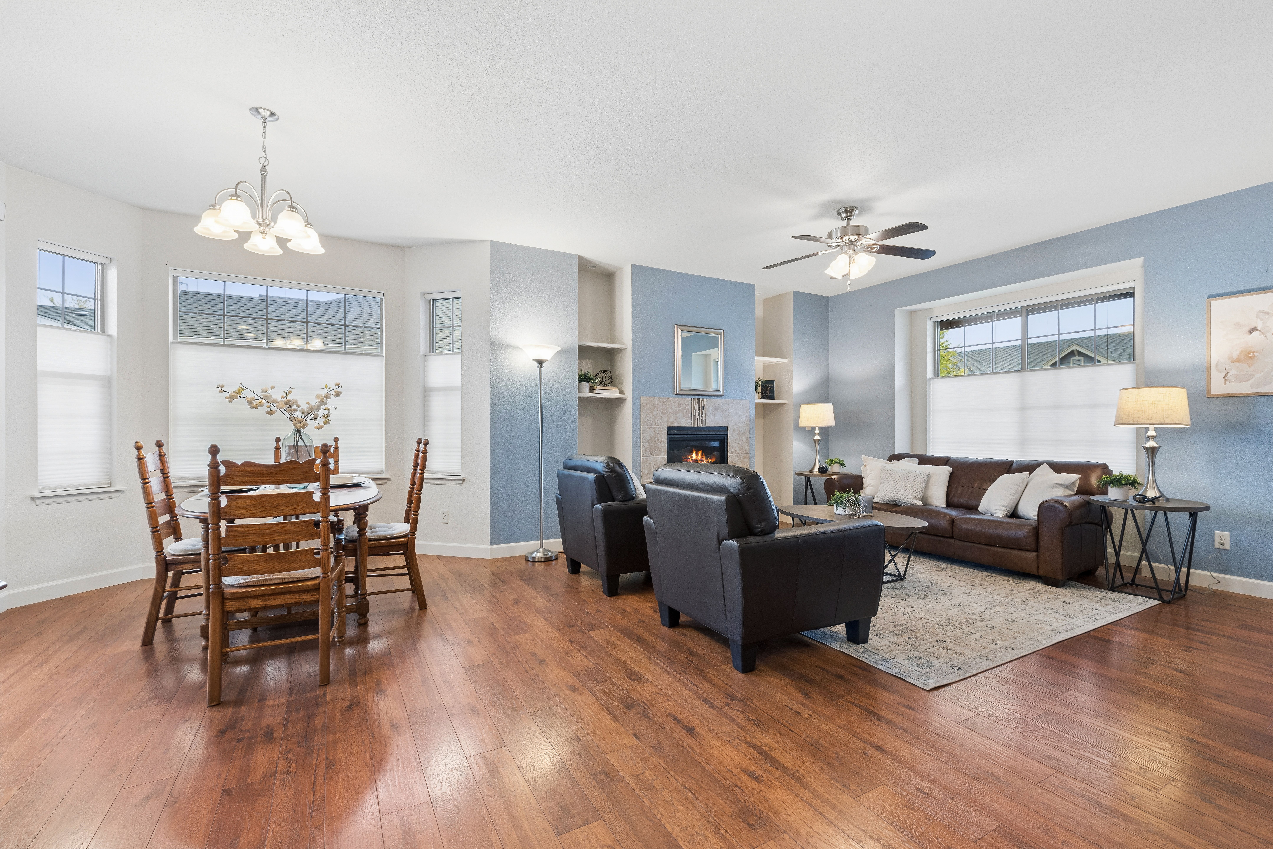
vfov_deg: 72.1
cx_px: 636
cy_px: 424
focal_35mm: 16
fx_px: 583
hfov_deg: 95.0
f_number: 11
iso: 640
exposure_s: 1/6
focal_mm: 16.5
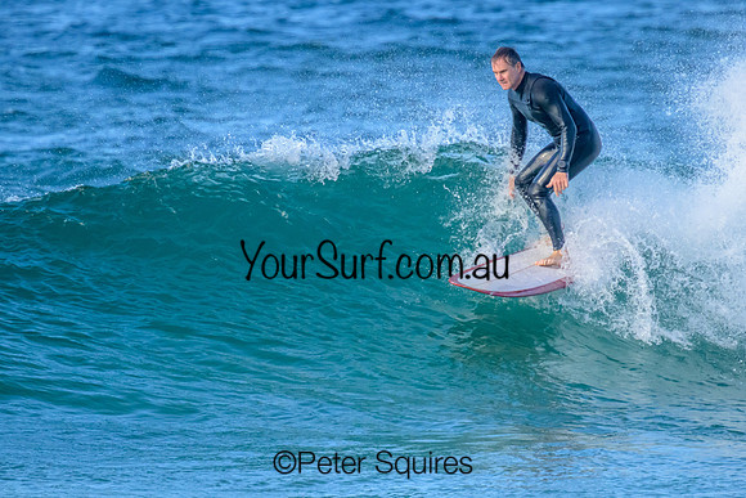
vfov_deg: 1.4
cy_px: 295
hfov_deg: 2.1
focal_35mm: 969
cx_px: 390
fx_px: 20090
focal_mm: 800
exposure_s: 1/2000
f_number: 11
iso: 4000
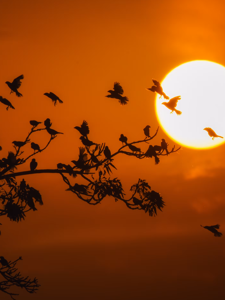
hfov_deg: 1.9
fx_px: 6700
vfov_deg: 2.6
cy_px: 159
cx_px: 100
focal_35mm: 773
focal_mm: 500
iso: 200
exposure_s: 1/3200
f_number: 22
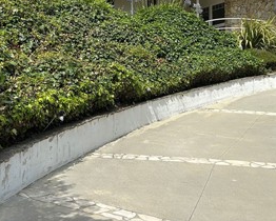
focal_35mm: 62
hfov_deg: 30.5
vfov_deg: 24.4
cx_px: 145
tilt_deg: +6.2
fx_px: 507
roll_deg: -0.3
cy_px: 62
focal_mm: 5.7
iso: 50
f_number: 1.5
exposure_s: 1/5319
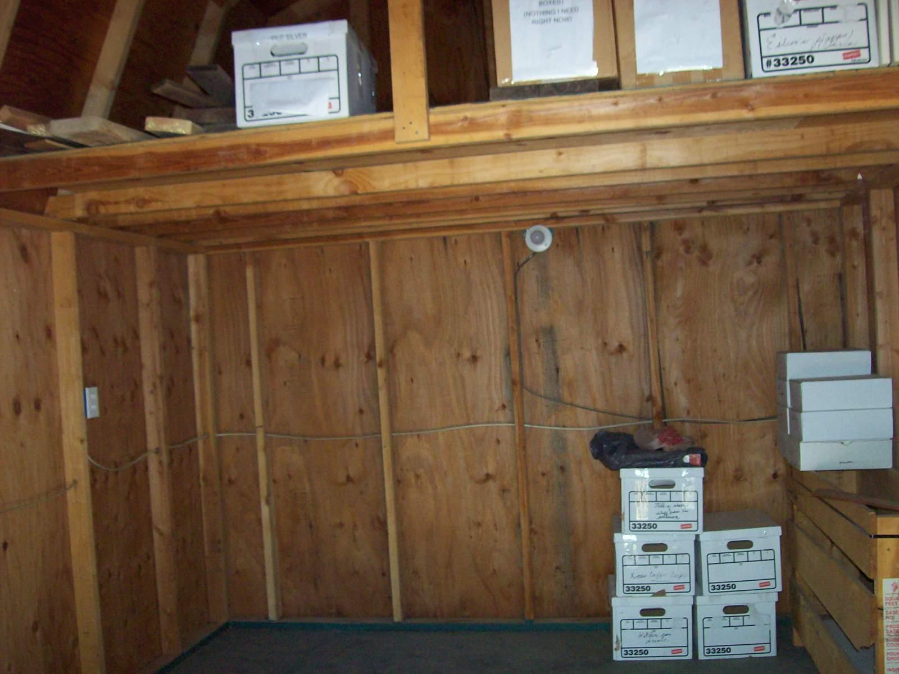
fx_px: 935
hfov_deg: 51.4
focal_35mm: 36
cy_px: 337
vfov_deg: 39.7
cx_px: 450
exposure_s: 1/64
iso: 140
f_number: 2.7
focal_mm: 6
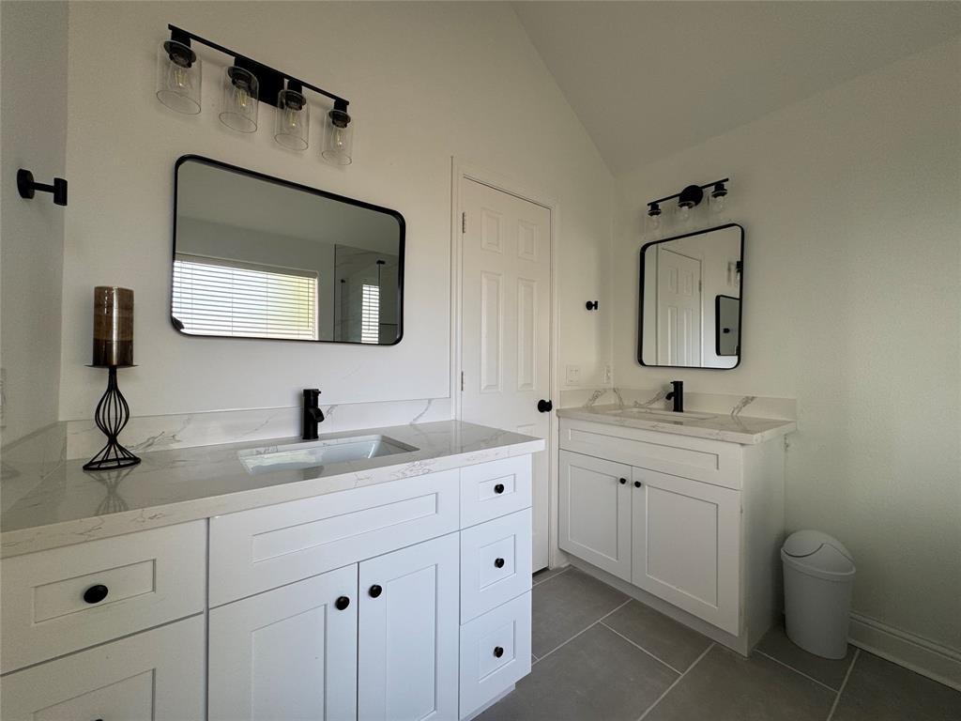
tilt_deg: +0.4
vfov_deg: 85.7
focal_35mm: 14
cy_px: 360
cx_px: 480
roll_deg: -0.7
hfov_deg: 102.1
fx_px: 389
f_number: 2.2
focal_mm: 2.22
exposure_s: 1/99
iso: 80
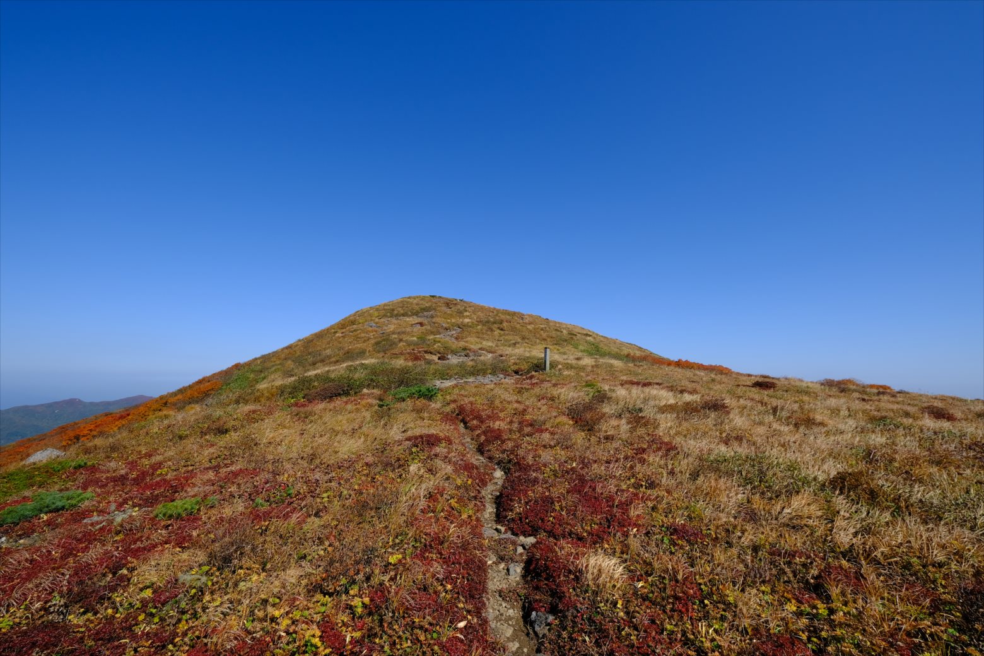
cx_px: 492
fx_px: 410
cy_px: 328
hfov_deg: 100.4
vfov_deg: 77.3
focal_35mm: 15
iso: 160
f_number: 8
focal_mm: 10
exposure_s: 1/350
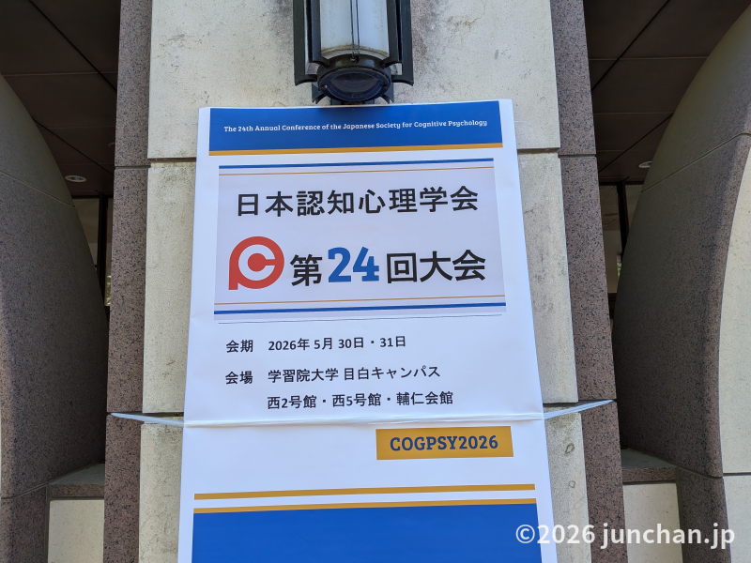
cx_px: 376
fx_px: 521
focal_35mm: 24
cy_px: 282
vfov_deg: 56.8
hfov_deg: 71.6
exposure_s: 1/172
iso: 36
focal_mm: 4.53
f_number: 1.7
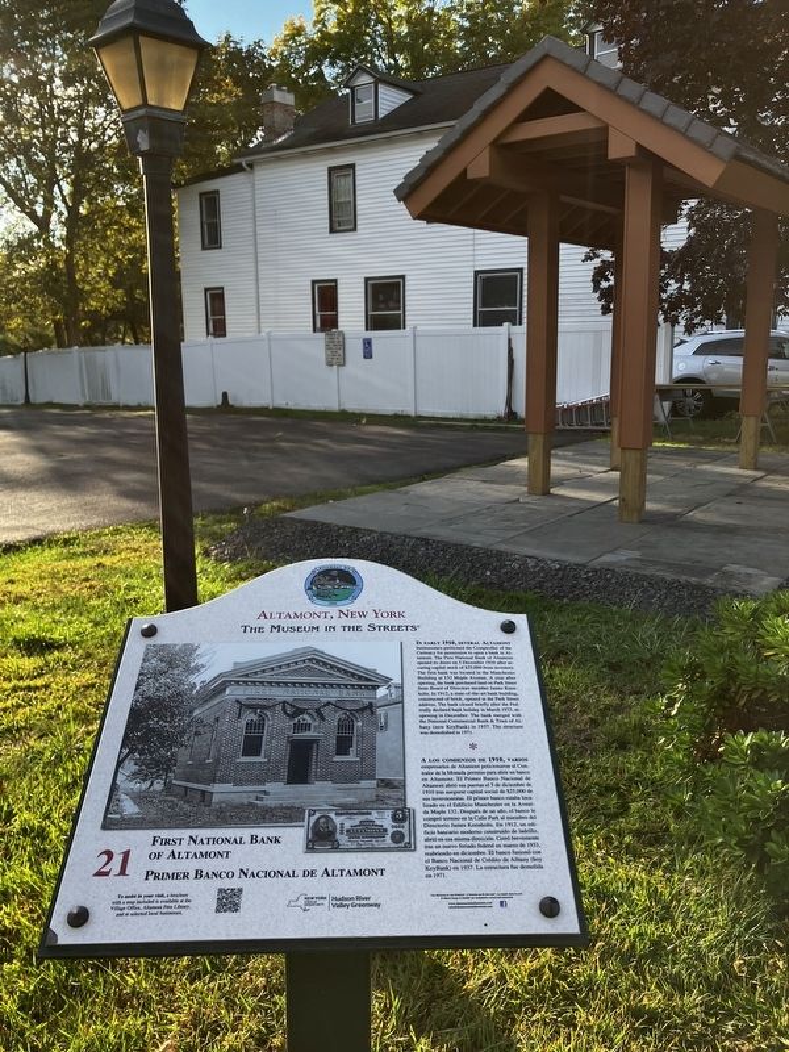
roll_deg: +2.0
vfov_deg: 63.4
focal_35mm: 28
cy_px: 526
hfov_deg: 49.7
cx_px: 394
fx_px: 851
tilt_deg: -10.5
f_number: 1.8
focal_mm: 3.99
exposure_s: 1/600
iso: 32
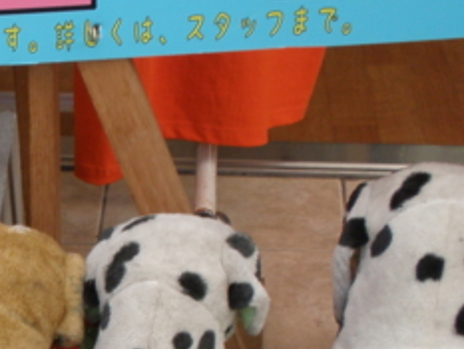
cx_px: -125
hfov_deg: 14.9
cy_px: 291
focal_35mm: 127
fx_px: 1703
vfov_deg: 11.6
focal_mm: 6.6
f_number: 3.5
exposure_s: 1/60
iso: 64
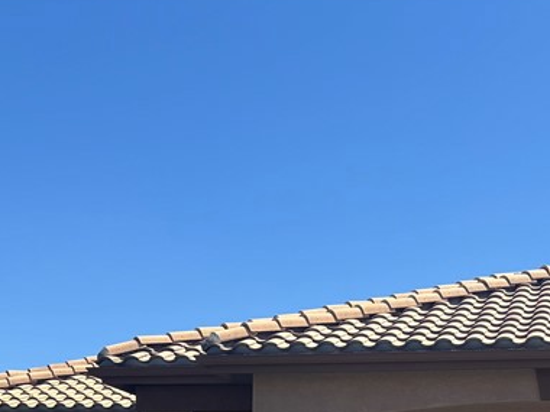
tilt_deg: -0.1
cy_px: 536
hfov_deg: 27.7
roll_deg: -1.3
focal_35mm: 70
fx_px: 1112
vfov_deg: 19.4
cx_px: 346
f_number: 1.6
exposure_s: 1/3534
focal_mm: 5.96
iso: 50
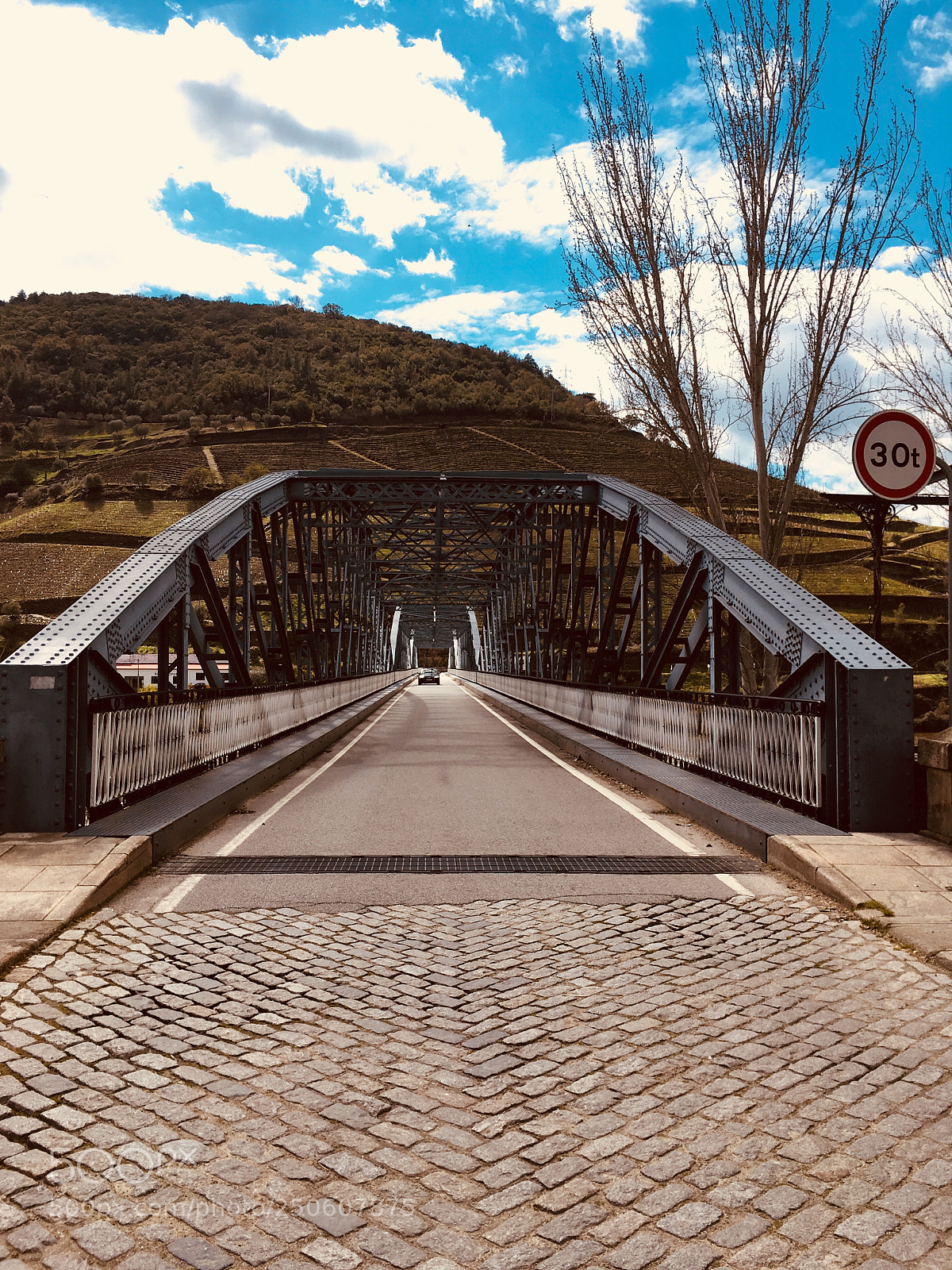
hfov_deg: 48.2
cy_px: 635
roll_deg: -0.3
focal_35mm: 29
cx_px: 476
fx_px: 1063
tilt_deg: +1.1
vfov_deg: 61.7
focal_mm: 4.15
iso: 25
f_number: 2.2
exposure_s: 1/1637
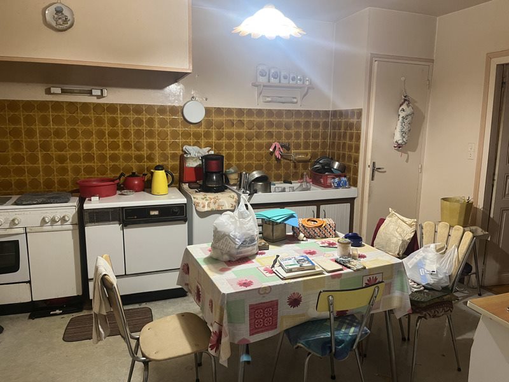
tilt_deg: -9.8
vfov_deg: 53.1
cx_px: 254
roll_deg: +0.0
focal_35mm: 26
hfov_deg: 67.3
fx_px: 382
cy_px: 191
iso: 400
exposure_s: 1/50
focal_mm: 5.1
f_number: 1.6
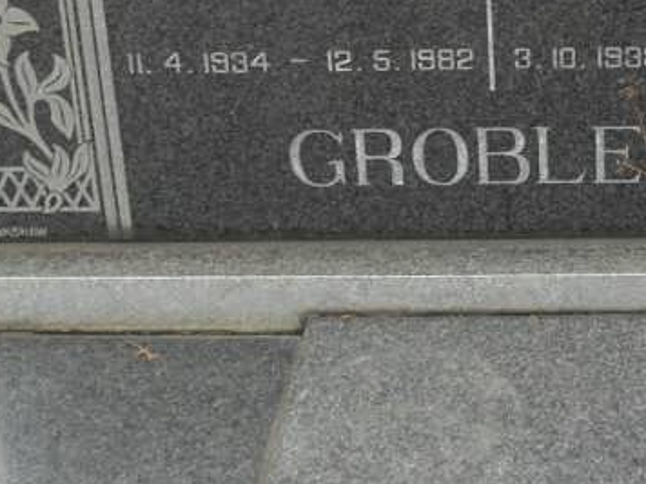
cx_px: 544
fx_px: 1698
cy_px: -71
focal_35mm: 91
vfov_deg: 15.7
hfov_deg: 21.2
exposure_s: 1/180
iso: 100
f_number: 3.5
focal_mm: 4.9
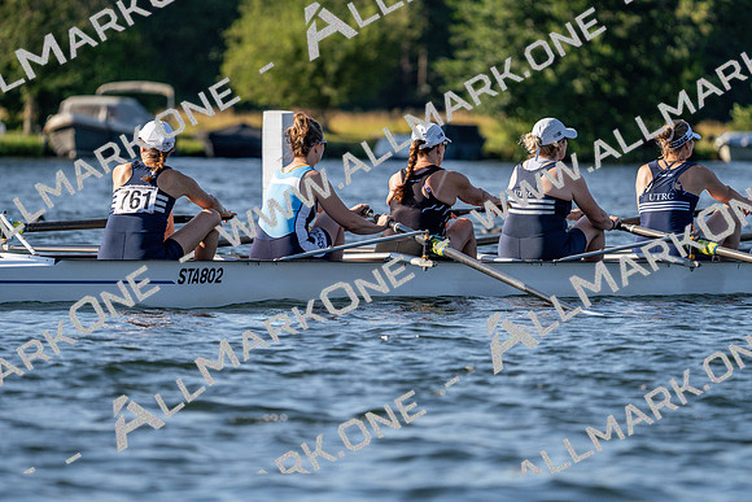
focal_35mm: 344
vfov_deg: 4.0
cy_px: 251
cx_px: 376
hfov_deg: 6.0
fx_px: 7187
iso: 320
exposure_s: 1/1600
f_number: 6.3
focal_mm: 344
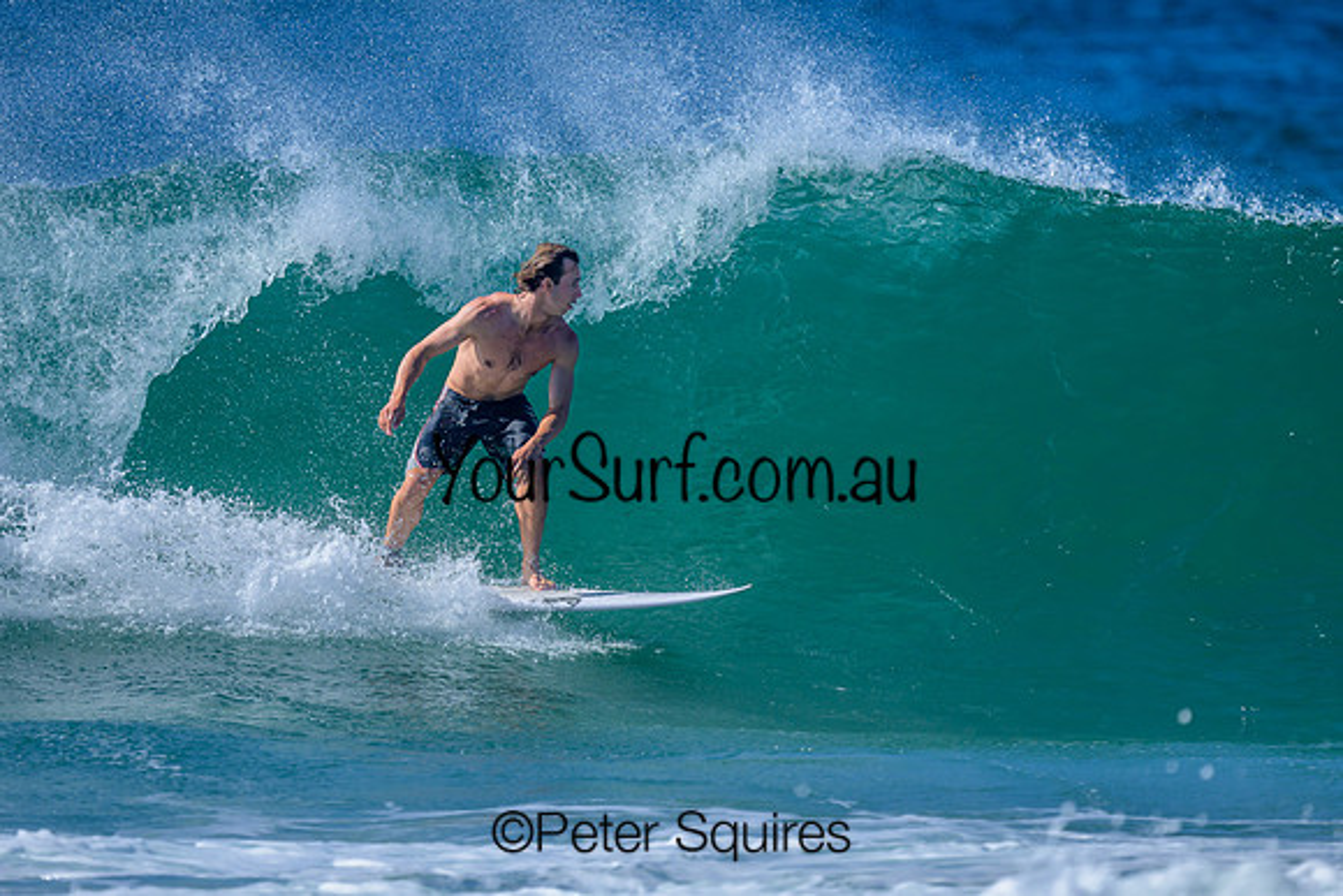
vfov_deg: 1.5
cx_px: 636
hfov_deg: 2.3
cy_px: 448
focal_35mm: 906
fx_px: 33808
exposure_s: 1/2000
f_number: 6.3
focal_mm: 800
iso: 320
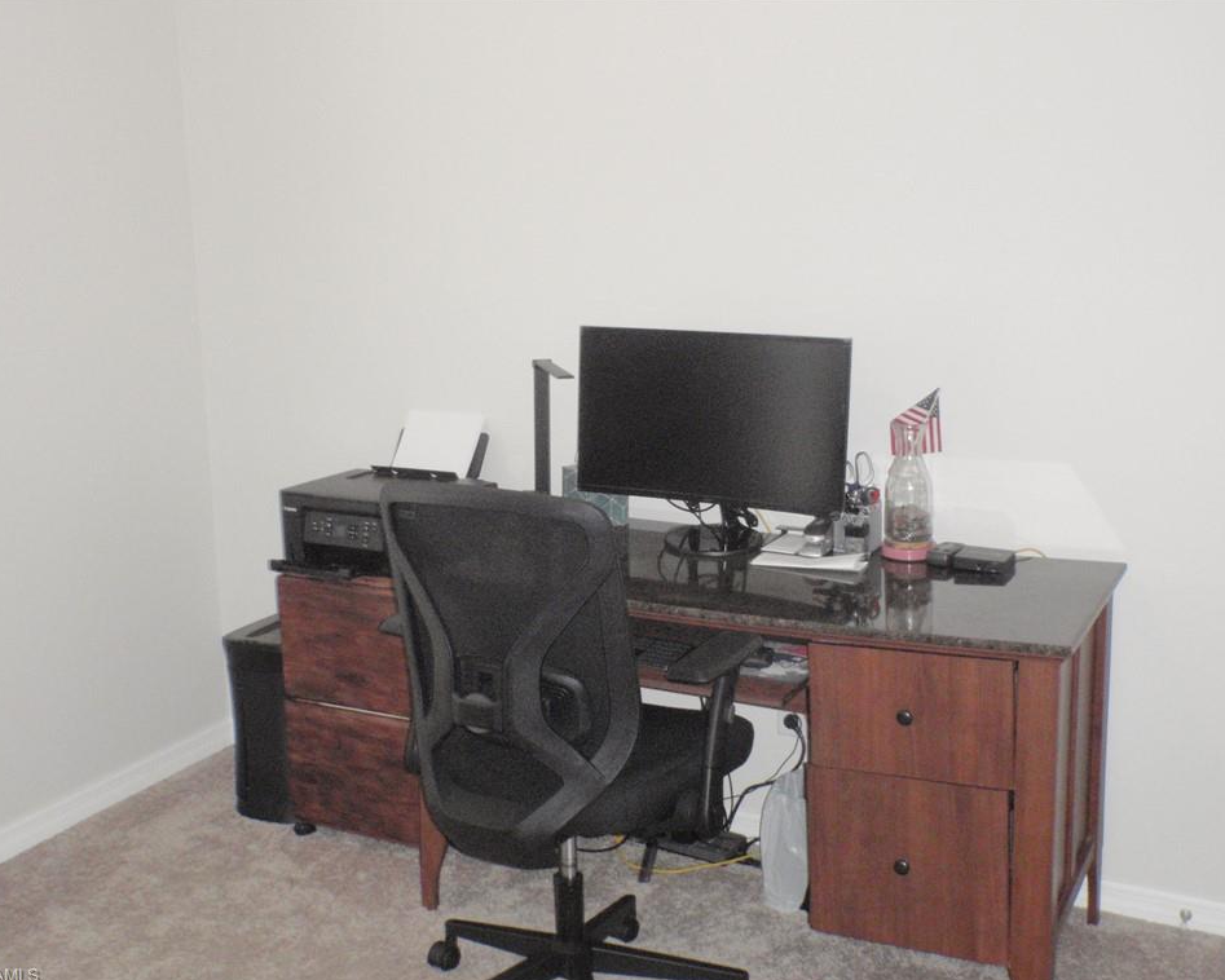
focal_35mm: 38
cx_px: 605
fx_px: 1378
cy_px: 491
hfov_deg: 47.9
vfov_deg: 39.2
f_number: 4.1
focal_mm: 6.53
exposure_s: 1/40
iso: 500
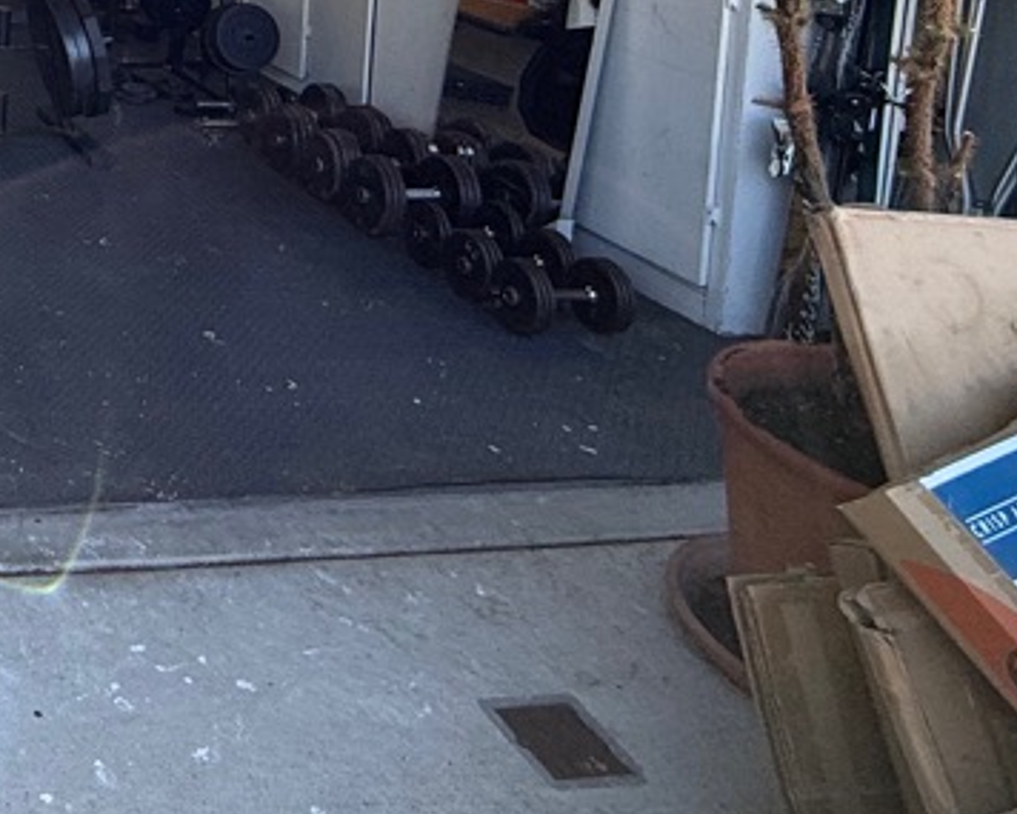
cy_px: -166
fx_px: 1385
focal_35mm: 46
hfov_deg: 31.4
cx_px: -294
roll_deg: -0.4
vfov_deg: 28.5
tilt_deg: -6.2
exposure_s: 1/198
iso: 50
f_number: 2.2
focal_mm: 2.22
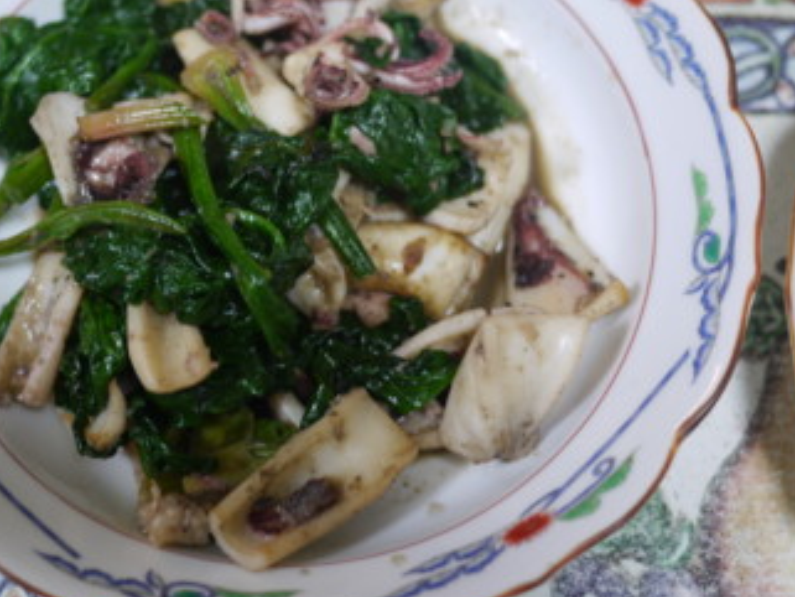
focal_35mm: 56
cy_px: 238
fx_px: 1287
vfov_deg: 26.1
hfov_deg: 34.0
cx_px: 267
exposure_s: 1/40
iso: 100
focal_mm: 20
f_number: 1.7
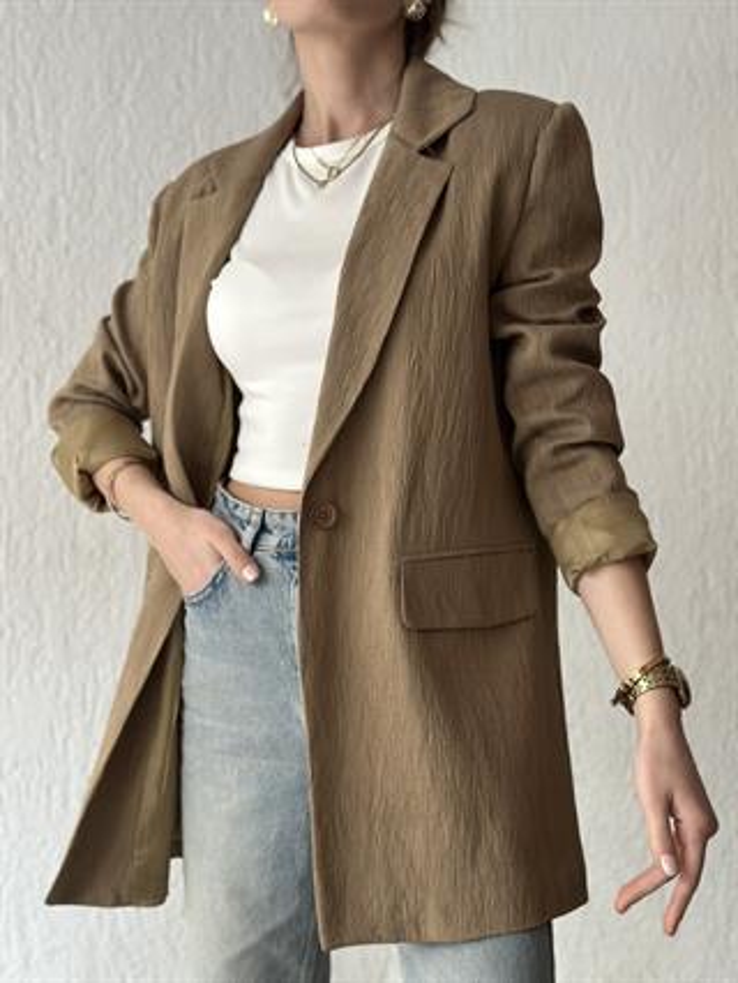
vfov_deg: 39.6
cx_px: 369
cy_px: 492
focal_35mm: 48
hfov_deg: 30.3
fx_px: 1363
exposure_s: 1/60
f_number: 1.78
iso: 160
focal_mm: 6.86
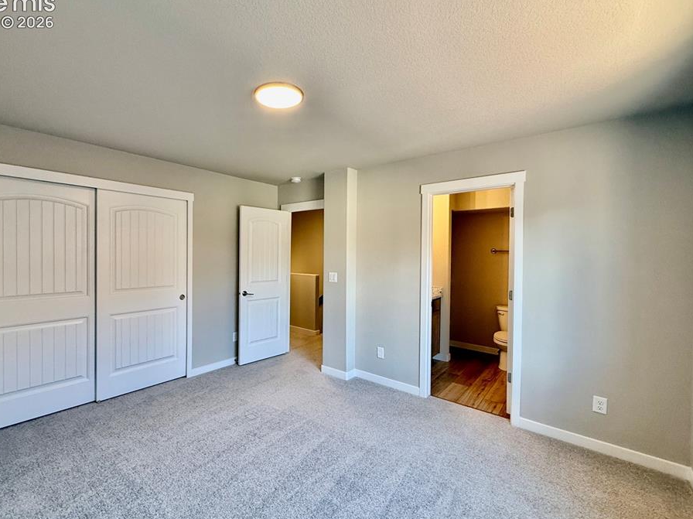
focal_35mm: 16
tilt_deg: -0.7
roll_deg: +0.0
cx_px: 300
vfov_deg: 78.0
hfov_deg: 94.0
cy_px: 256
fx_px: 320
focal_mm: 2.22
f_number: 2.2
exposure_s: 1/120
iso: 200
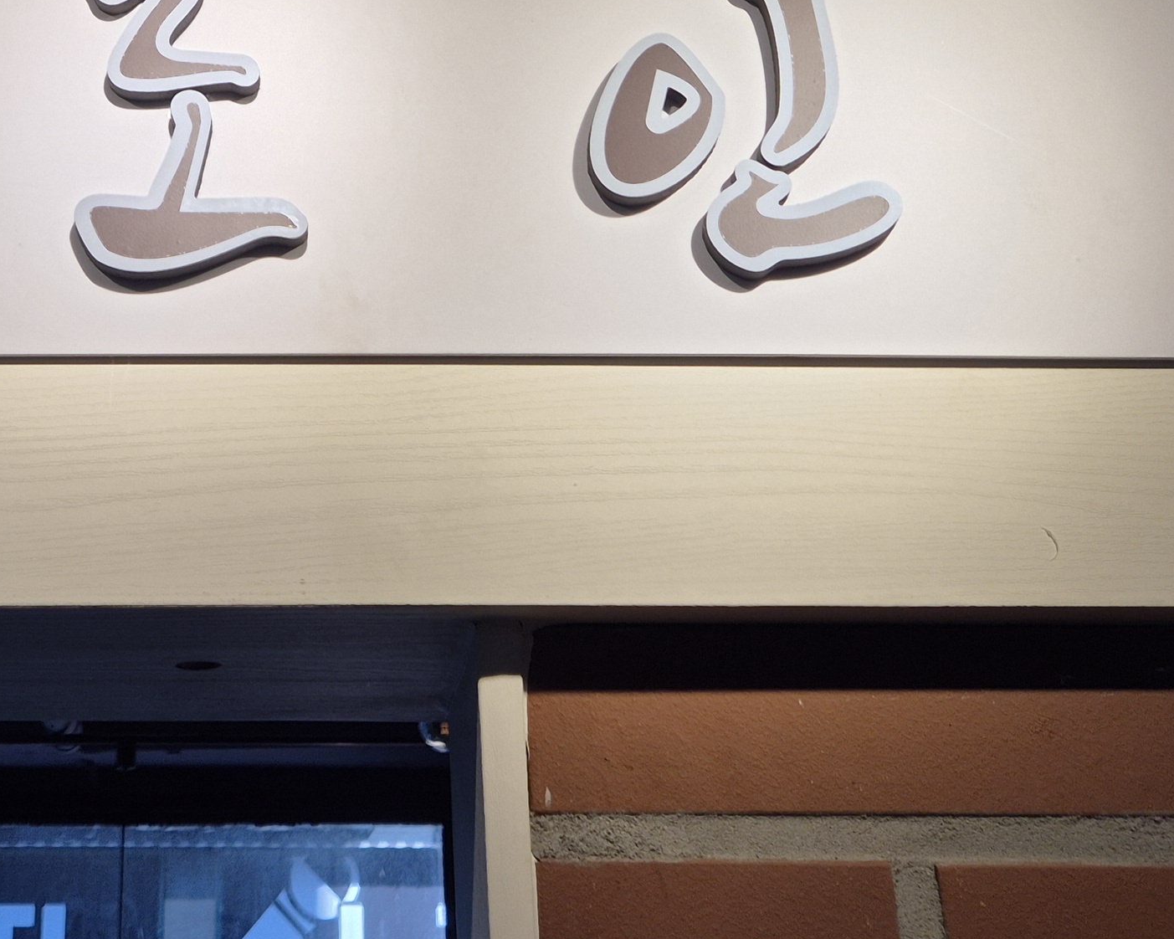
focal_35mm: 64
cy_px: -241
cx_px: 298
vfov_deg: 21.8
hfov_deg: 29.1
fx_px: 2223
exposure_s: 1/465
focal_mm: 5.4
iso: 25
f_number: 1.8
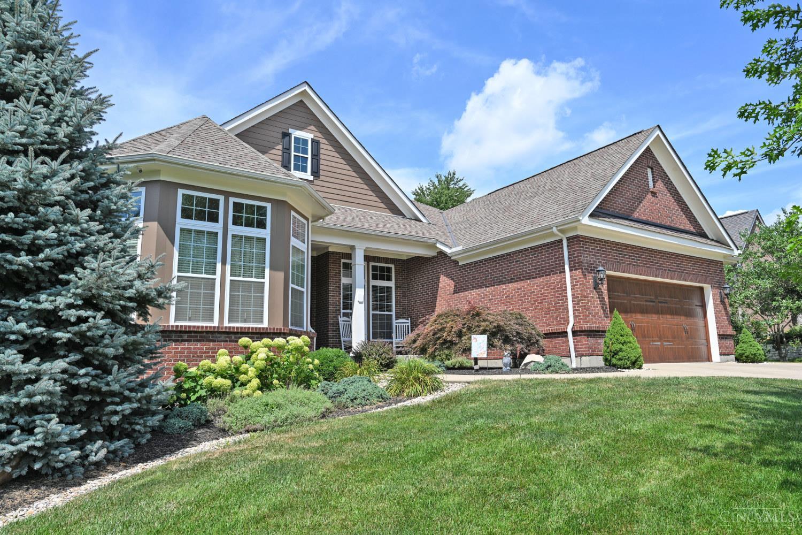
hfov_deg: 77.3
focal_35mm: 22
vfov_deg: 56.1
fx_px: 501
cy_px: 268
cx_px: 401
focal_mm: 22.5
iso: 100
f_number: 7.1
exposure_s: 1/400
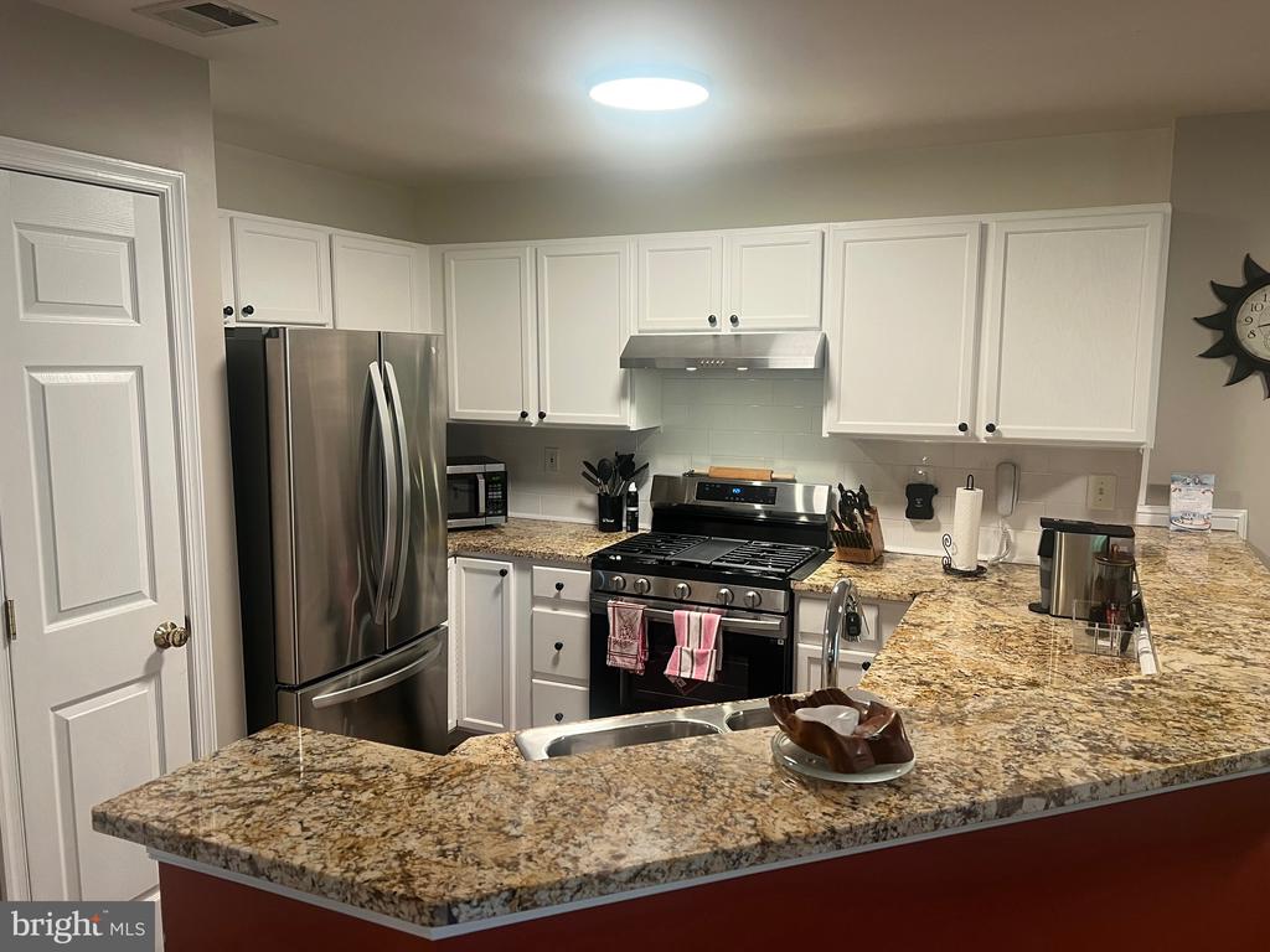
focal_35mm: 26
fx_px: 954
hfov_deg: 67.3
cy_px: 476
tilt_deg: -7.7
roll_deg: -0.6
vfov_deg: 53.1
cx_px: 635
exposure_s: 1/60
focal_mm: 5.7
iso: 100
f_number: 1.5
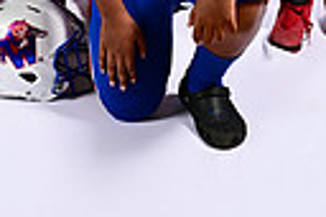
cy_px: -324
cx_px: 33
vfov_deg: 8.2
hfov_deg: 13.5
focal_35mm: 151
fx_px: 1366
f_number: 6.3
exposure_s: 1/200
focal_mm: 43
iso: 160
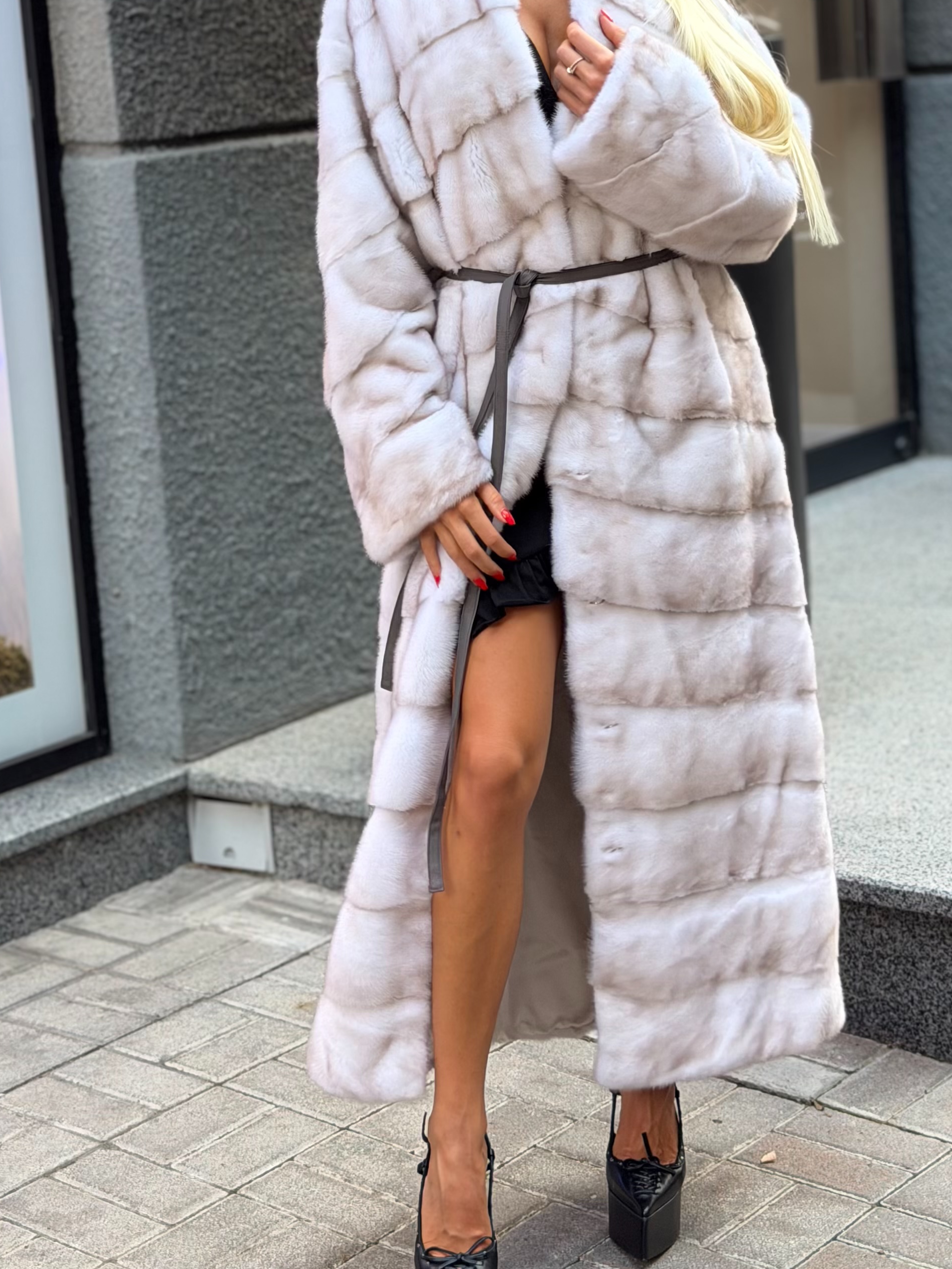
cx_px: 485
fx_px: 2787
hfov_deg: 19.4
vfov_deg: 25.4
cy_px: 353
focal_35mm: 76
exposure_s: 1/155
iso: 50
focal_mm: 6.76
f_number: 1.78
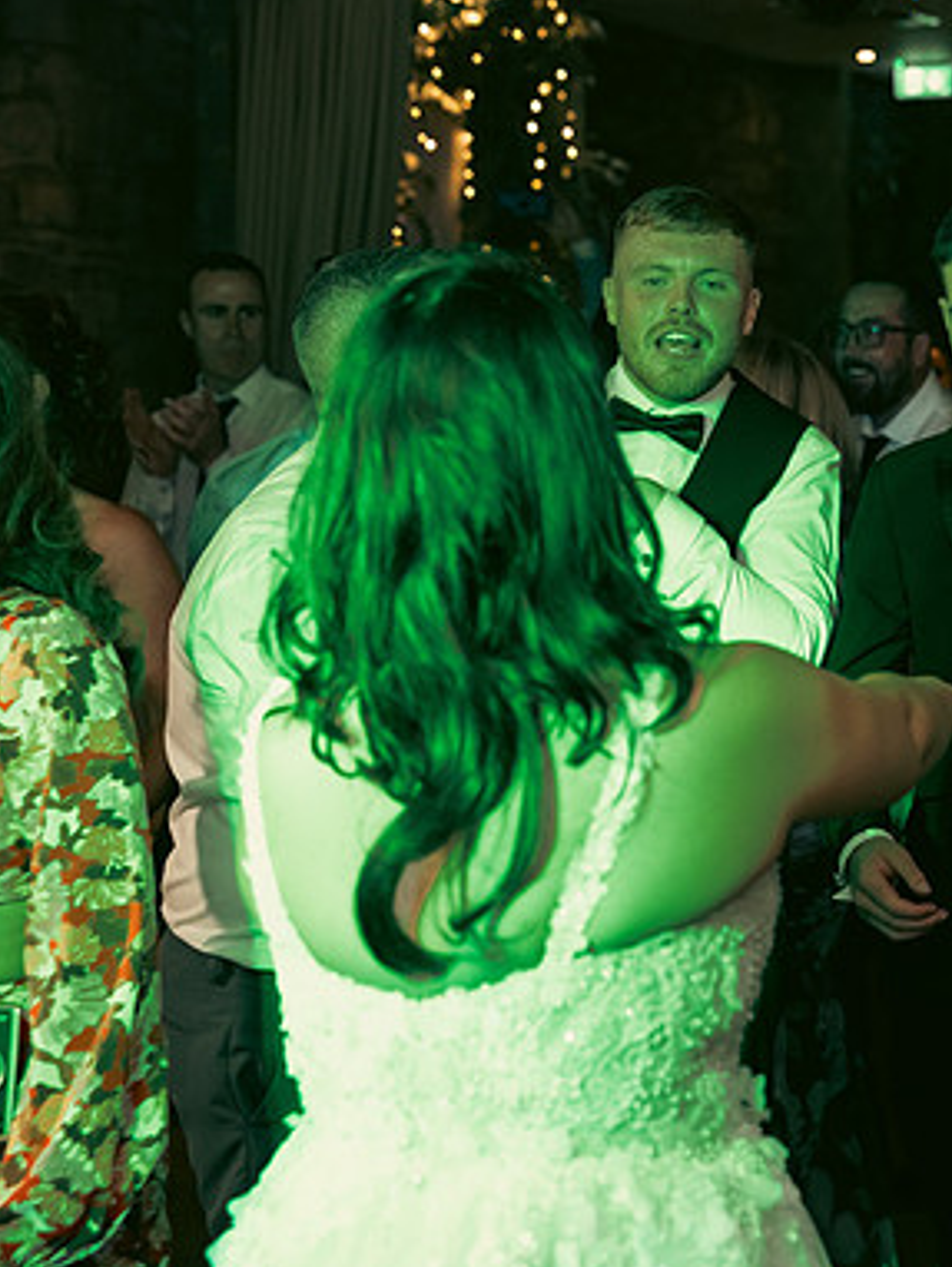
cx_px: 720
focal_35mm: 73
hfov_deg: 20.0
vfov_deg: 26.7
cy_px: 632
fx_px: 2674
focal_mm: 50
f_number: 3.5
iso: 2500
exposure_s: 1/160
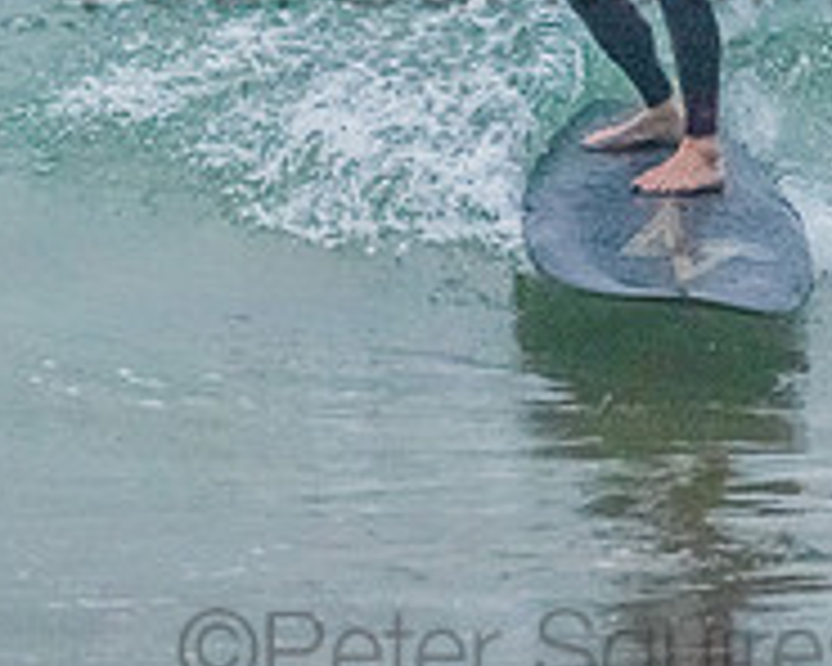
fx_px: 36788
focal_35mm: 1494
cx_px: 505
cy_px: -111
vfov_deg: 1.0
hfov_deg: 1.3
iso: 7200
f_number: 5.6
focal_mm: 500
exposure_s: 1/1600
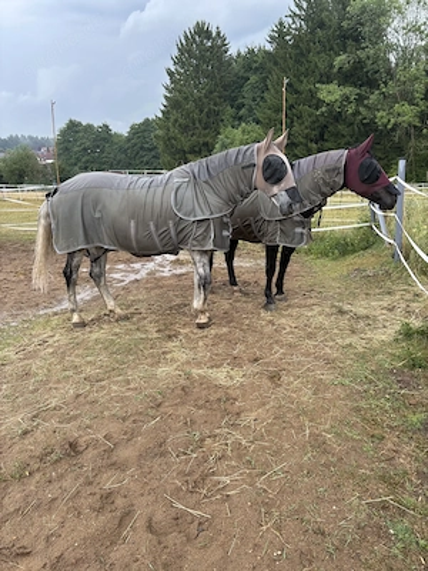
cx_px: 214
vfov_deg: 67.3
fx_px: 429
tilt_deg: -18.5
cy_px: 286
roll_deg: +1.2
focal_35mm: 26
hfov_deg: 53.1
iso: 50
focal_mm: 5.96
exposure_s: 1/393
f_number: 1.6
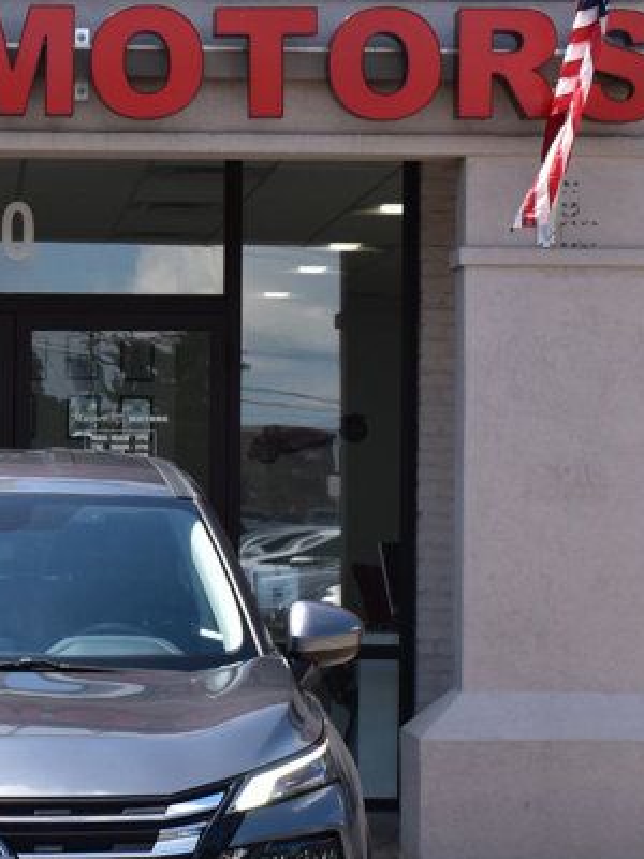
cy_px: 543
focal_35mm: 129
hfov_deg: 11.3
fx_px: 3206
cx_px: -17
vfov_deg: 15.2
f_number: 11
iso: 400
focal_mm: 35
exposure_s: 1/400
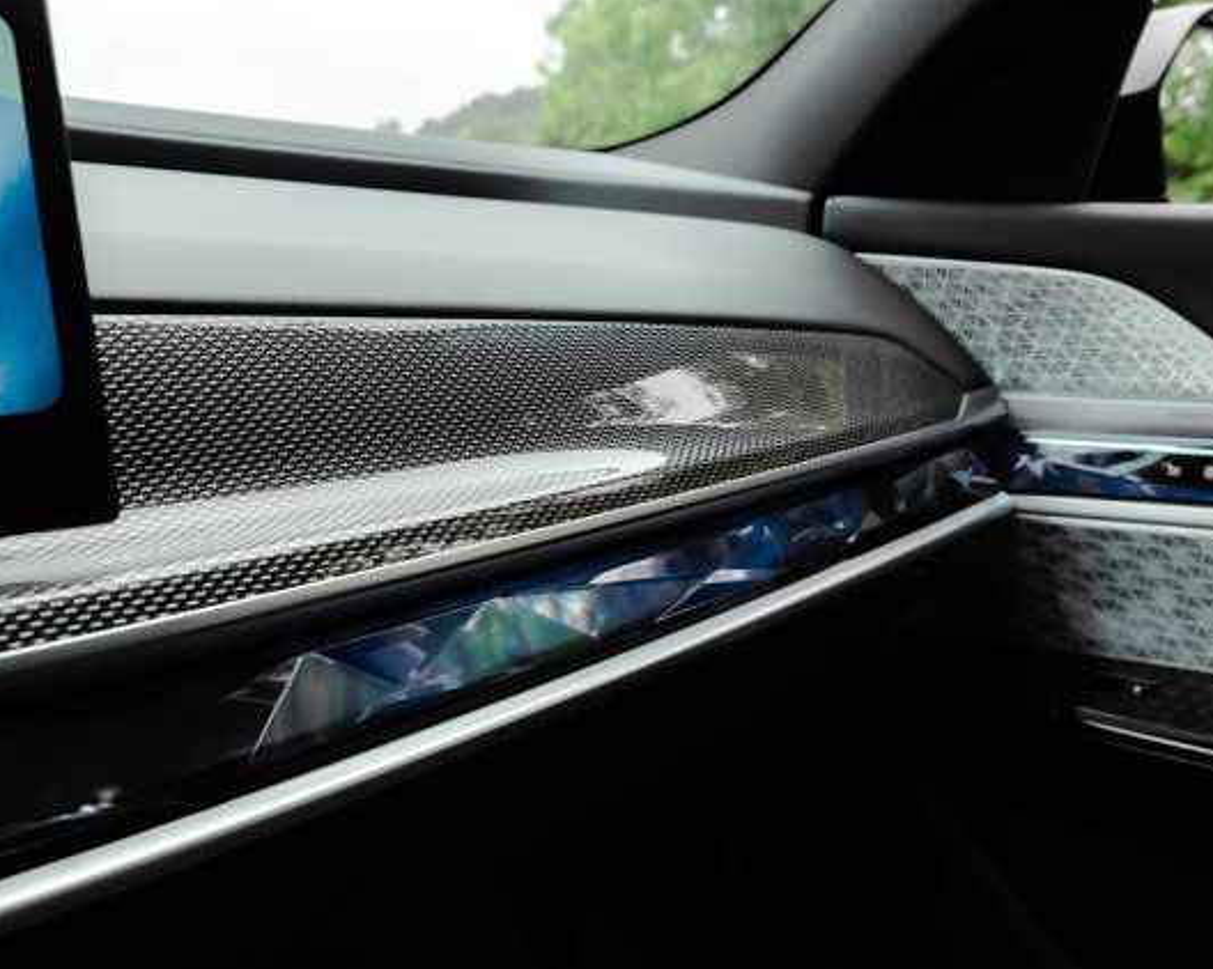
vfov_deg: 44.5
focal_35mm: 33
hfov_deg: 54.2
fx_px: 1184
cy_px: 483
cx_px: 567
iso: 640
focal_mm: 29
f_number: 8
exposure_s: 1/320
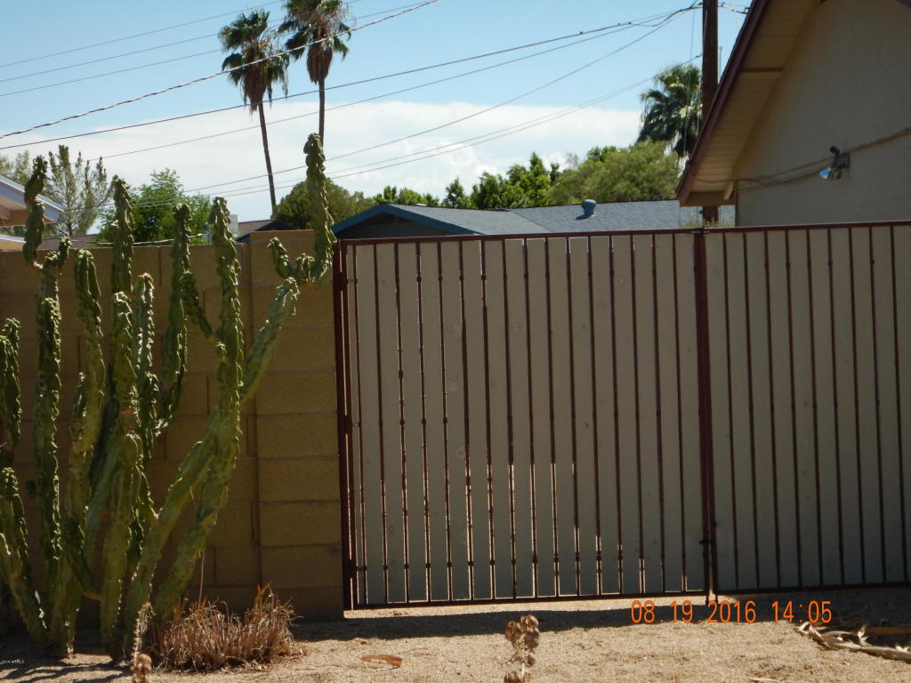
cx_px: 456
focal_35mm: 85
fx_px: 2237
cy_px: 342
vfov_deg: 17.4
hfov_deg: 23.0
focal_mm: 15.3
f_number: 4.7
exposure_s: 1/800
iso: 125
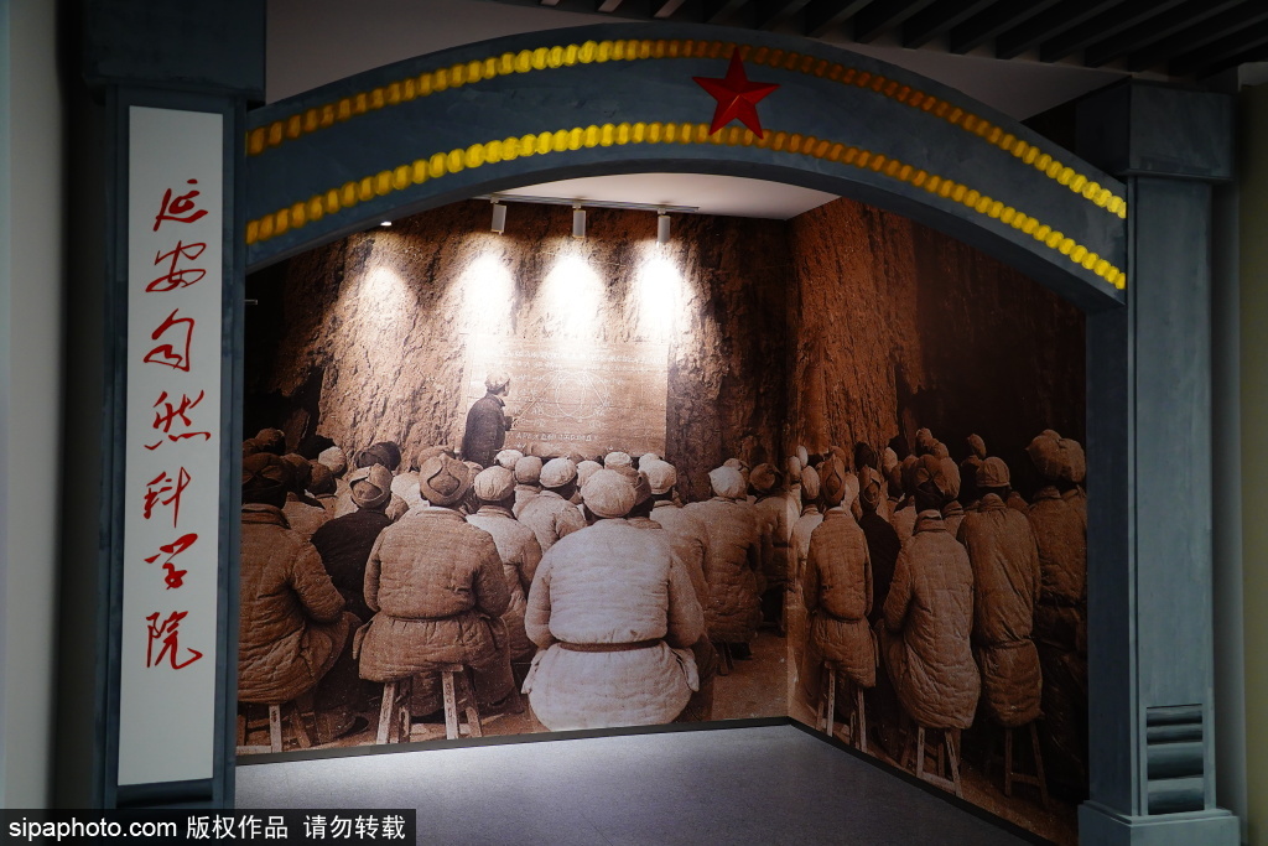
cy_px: 423
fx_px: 1092
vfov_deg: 42.3
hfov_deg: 60.3
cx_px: 634
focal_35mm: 31
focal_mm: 31
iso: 1250
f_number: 4
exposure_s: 1/125
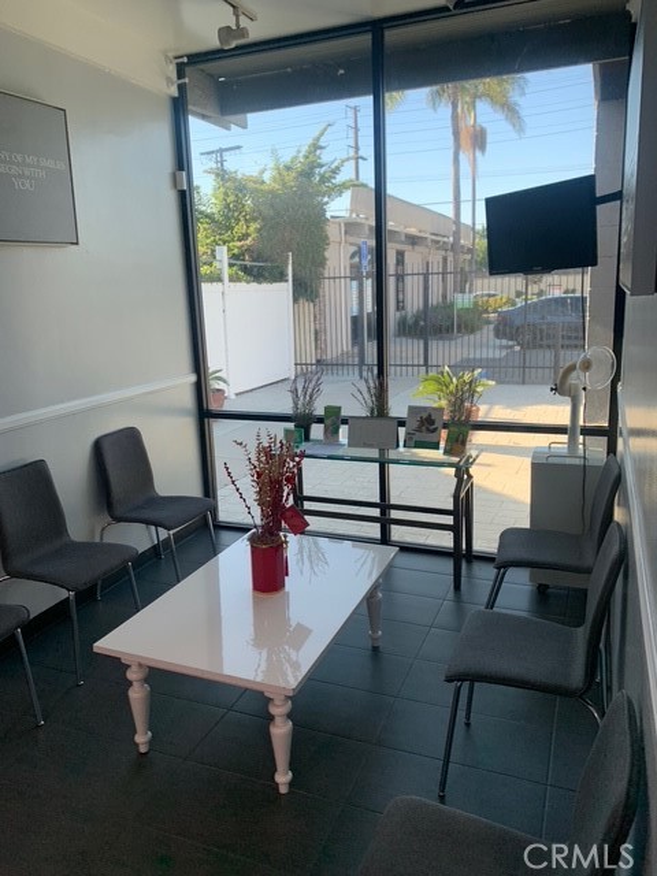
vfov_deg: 67.3
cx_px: 328
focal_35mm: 26
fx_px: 658
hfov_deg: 53.1
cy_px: 438
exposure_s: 1/60
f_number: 1.8
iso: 64
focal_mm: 4.25
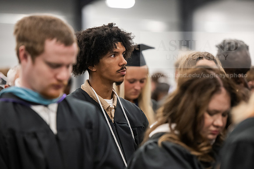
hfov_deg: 11.7
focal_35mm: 175
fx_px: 1235
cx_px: 127
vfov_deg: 7.9
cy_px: 84
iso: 4000
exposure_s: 1/200
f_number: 3.2
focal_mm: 175
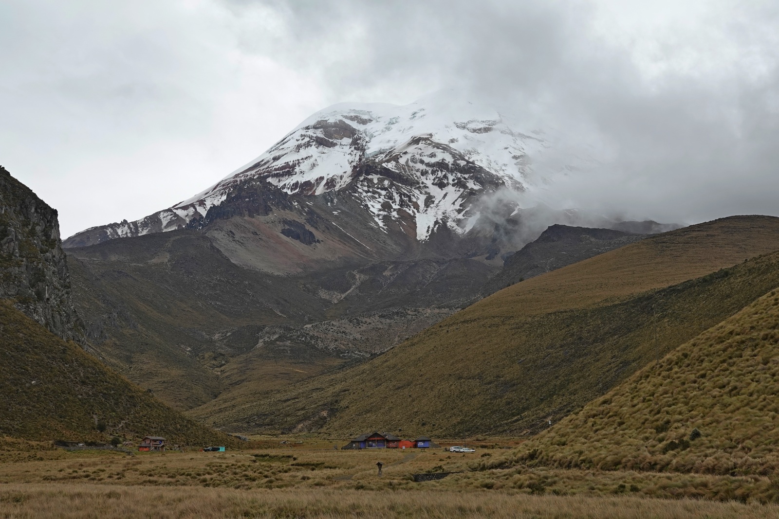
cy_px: 260
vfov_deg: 25.1
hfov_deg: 36.9
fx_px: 1169
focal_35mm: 54
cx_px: 390
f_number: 5
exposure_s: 1/320
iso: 100
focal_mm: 19.68
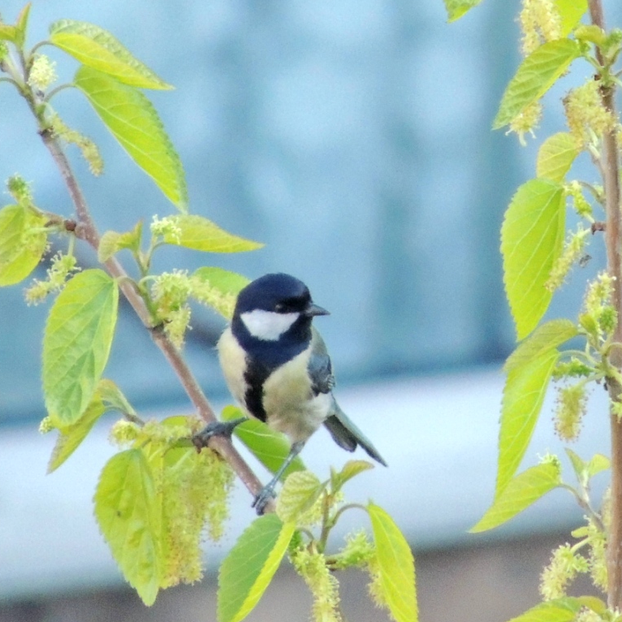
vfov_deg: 1.5
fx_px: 24029
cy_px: 311
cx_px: 313
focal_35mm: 1182
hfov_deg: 1.5
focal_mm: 180
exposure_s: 1/320
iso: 800
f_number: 5.9
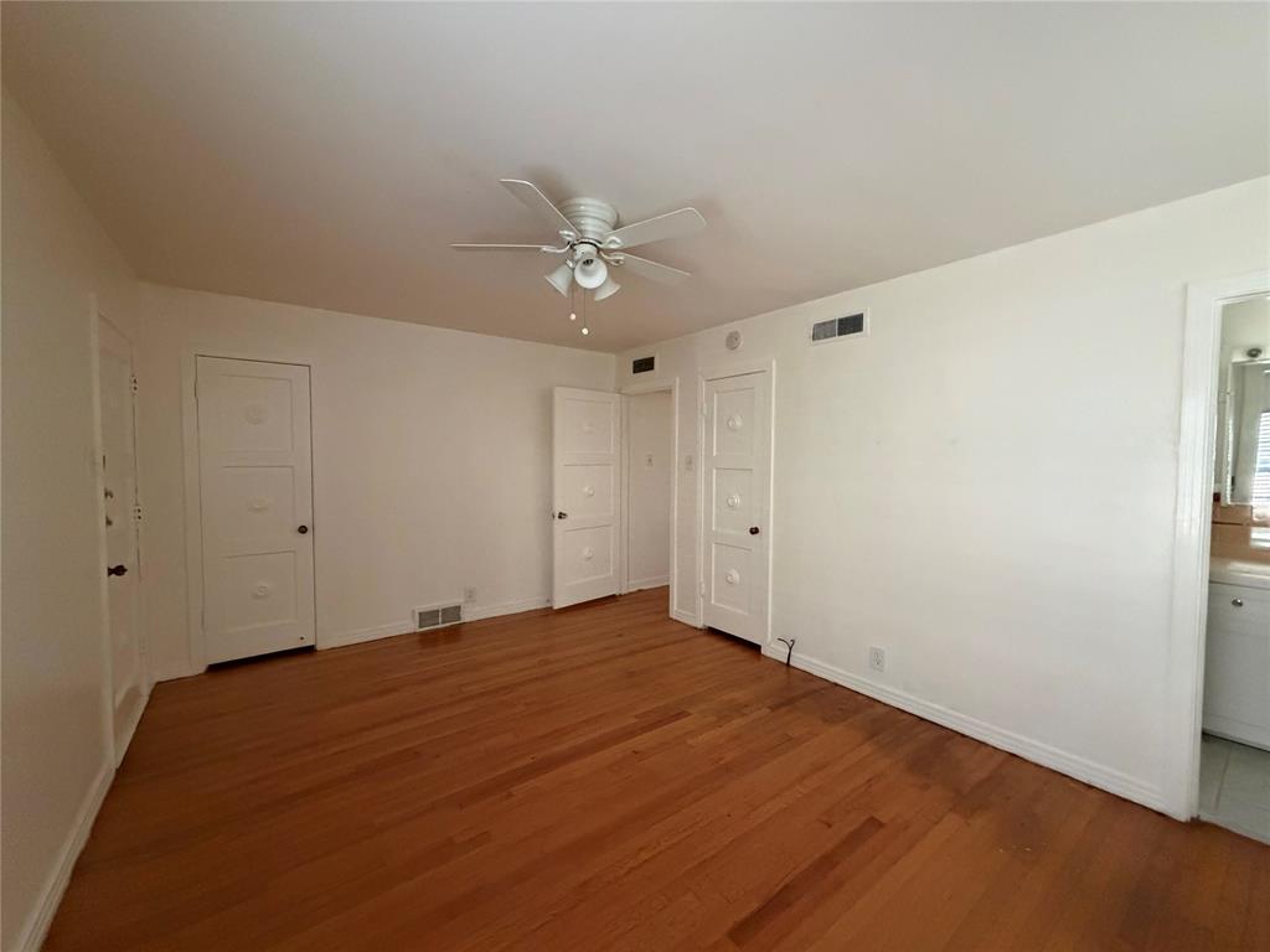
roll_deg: +0.3
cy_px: 476
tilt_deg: -3.0
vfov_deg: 85.7
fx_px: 514
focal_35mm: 14
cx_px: 635
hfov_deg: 102.1
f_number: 2.2
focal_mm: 2.22
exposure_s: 1/60
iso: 1000
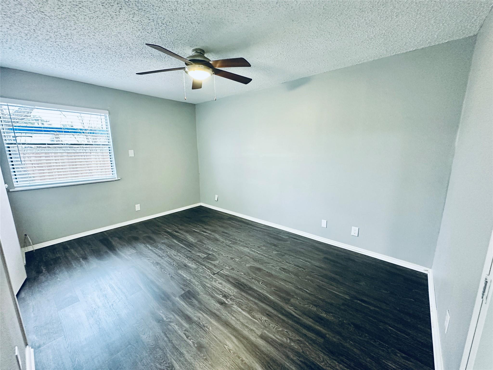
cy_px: 185
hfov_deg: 102.1
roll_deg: +0.9
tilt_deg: -12.1
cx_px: 246
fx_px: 199
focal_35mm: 14
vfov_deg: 85.7
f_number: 2.2
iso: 400
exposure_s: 1/60
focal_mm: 2.22
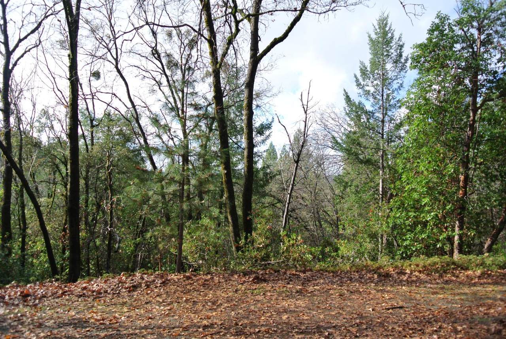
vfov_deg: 48.1
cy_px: 170
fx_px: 380
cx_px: 253
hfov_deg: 67.3
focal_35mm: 27
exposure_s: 1/400
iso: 100
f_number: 4.5
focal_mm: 10
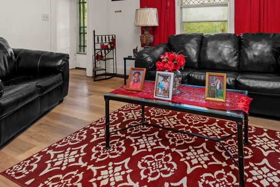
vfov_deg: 50.5
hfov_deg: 73.4
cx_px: 160
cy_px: 43
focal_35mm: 24
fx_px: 187
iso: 320
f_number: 7.1
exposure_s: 1/60
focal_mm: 14
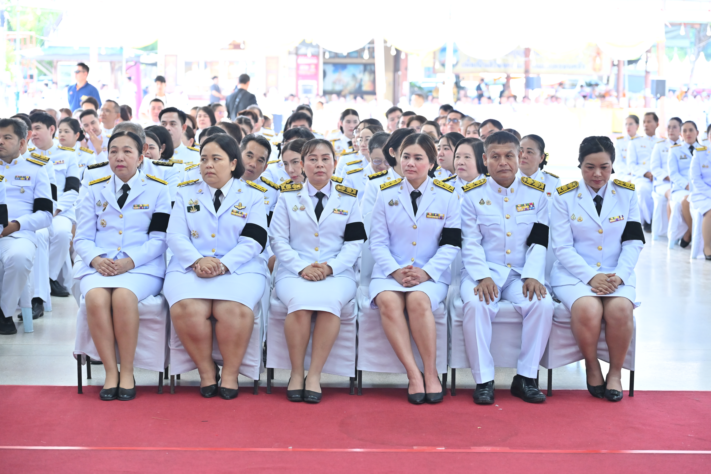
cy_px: 237
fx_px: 1659
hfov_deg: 24.2
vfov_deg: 16.3
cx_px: 356
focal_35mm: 84
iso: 1250
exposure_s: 1/200
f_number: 4
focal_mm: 84
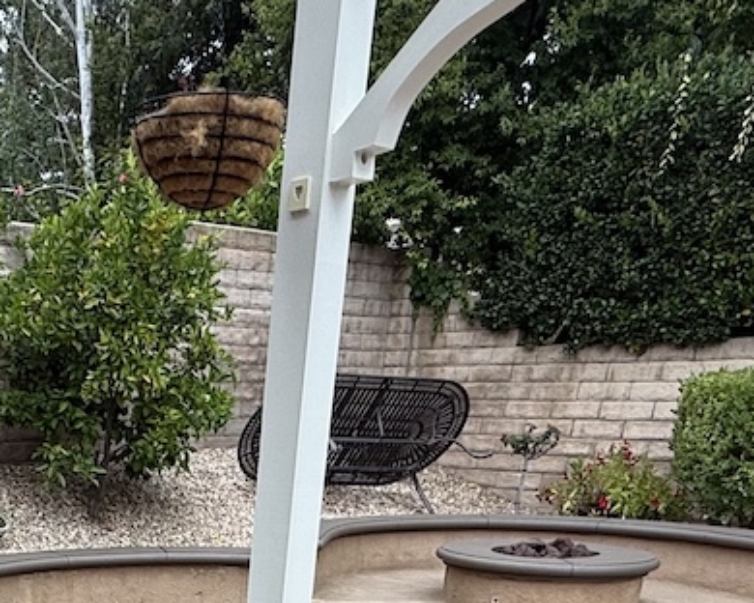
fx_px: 1093
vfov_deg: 25.6
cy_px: 825
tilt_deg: -20.8
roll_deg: +0.4
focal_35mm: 49
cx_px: 15
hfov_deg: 34.8
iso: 50
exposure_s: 1/170
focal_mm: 2.22
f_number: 2.2
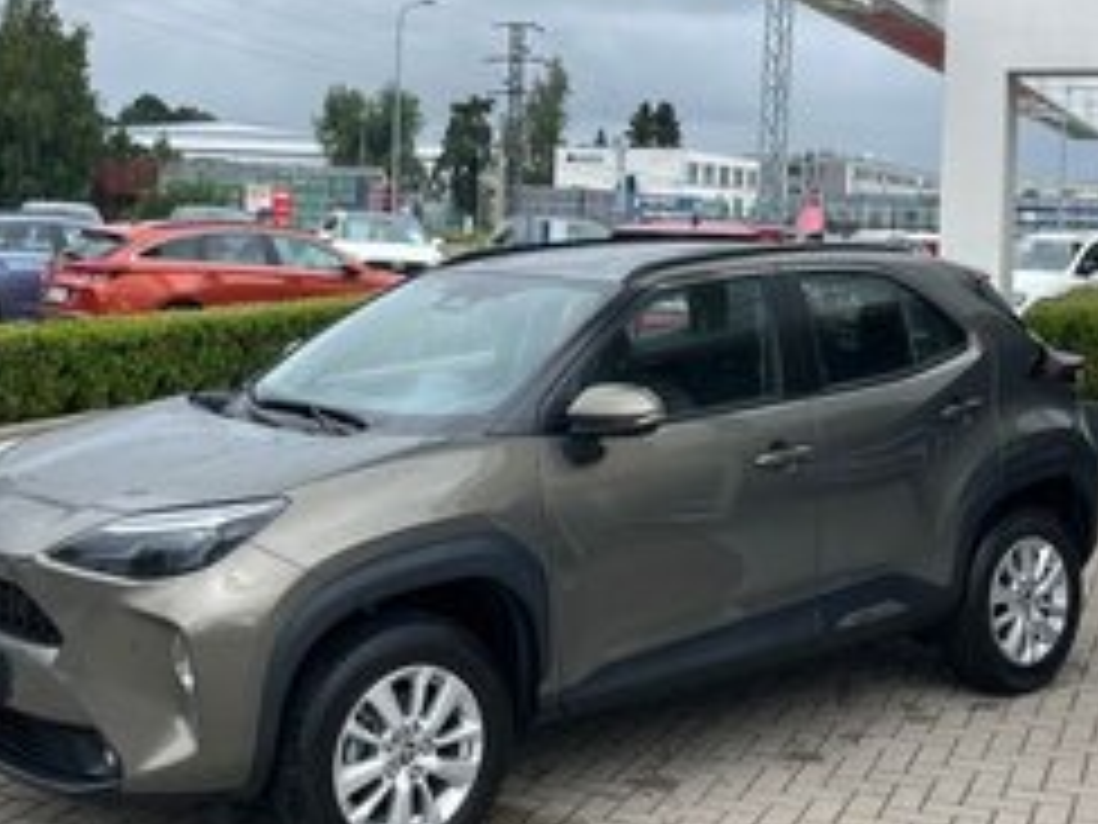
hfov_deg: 36.8
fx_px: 1649
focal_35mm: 52
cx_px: 580
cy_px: 189
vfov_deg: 27.6
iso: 50
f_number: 1.6
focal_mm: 5.1
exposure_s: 1/1199
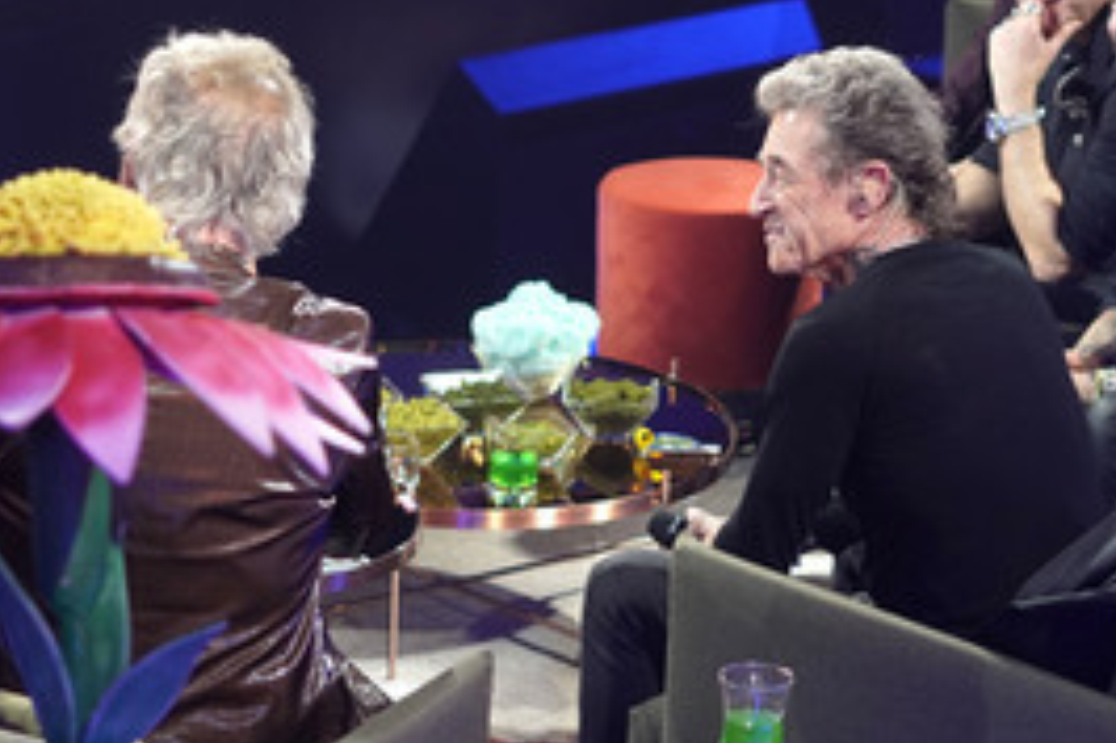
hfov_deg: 16.1
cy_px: 243
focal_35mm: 127
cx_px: 531
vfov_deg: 10.8
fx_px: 3934
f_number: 2.2
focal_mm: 50
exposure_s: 1/125
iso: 1000
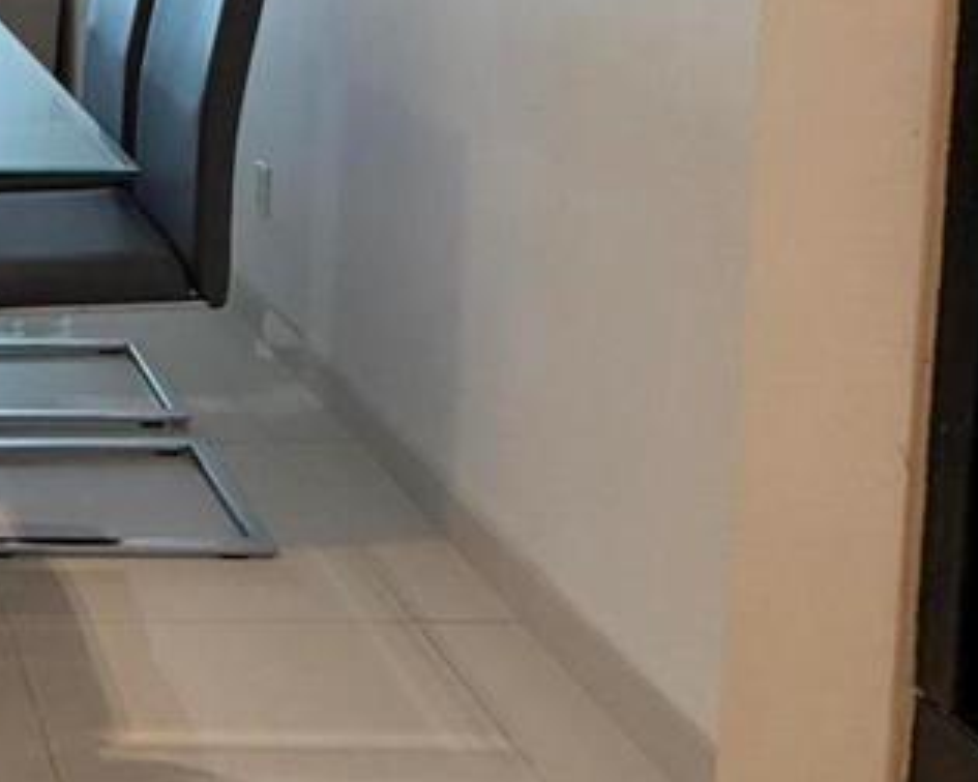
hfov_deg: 28.5
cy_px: -59
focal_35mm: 52
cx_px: -342
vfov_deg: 27.0
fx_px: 1505
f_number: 2.2
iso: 200
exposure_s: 1/120
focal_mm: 2.22
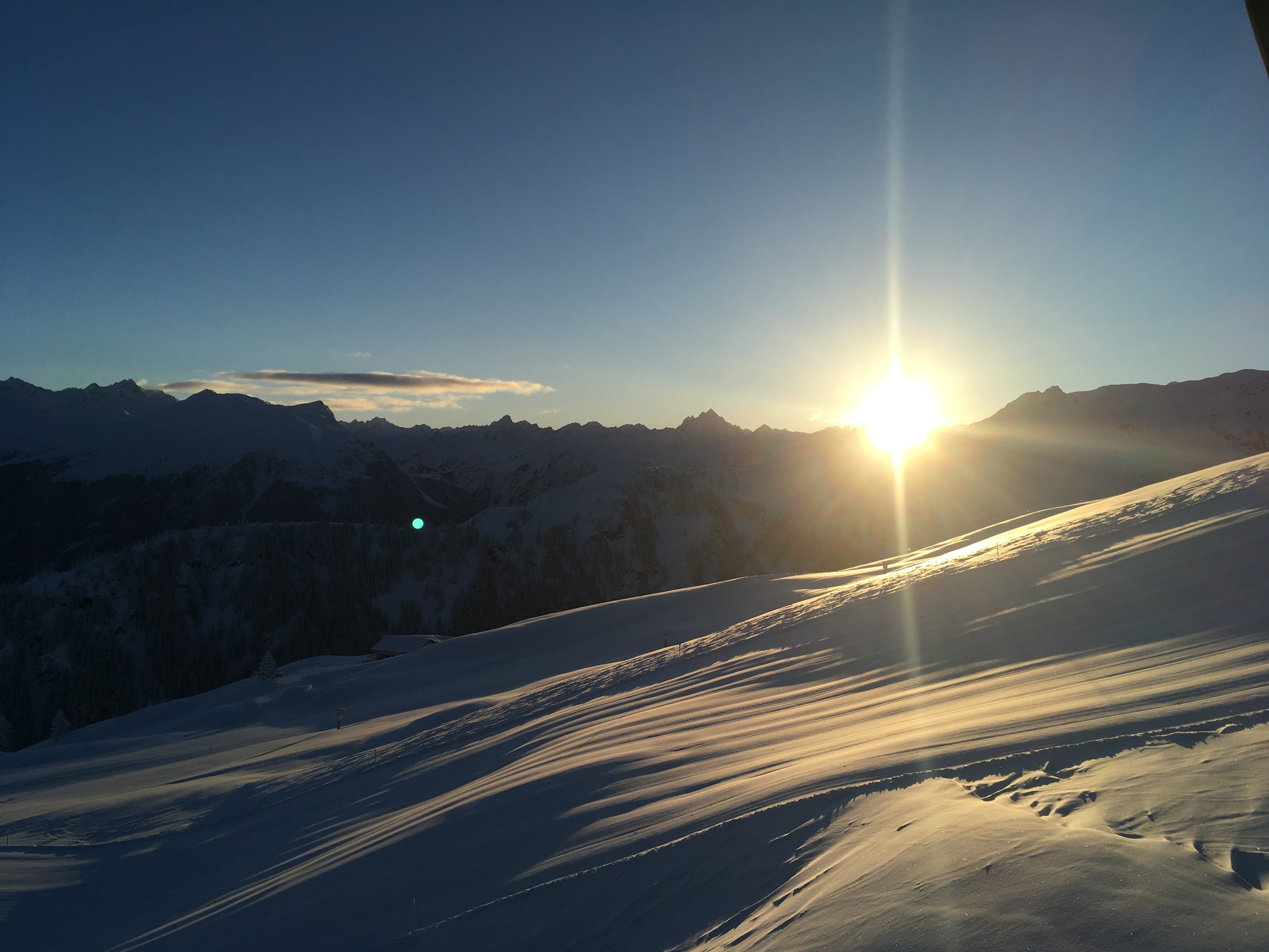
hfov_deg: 61.7
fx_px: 1063
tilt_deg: +1.0
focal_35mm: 29
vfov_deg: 48.2
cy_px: 476
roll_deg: -2.6
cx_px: 634
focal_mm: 4.15
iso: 25
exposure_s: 1/2849
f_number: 2.2
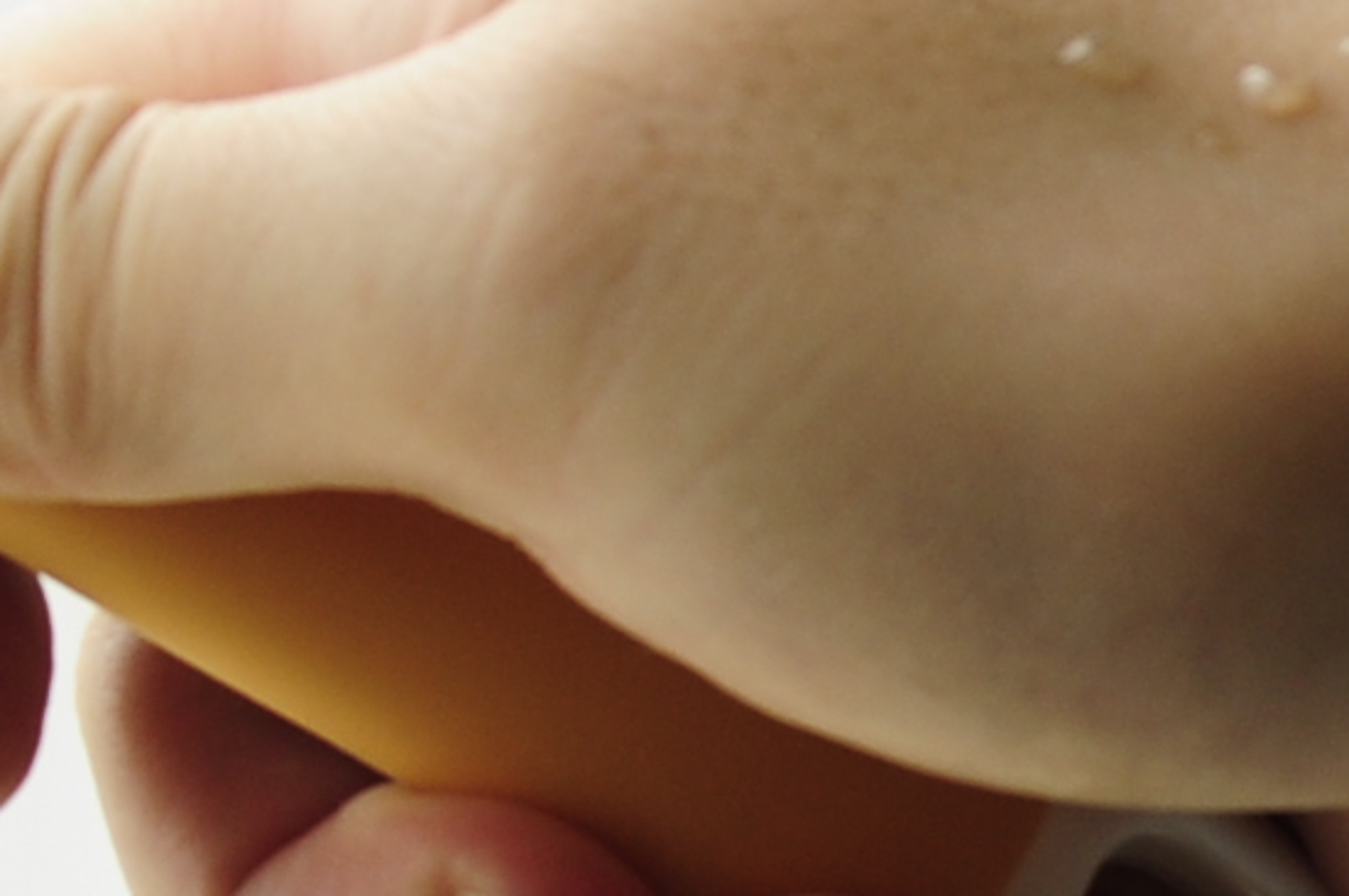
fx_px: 16393
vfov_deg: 3.1
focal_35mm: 438
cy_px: -499
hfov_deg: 4.6
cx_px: -2328
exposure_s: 1/100
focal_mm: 50
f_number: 7.1
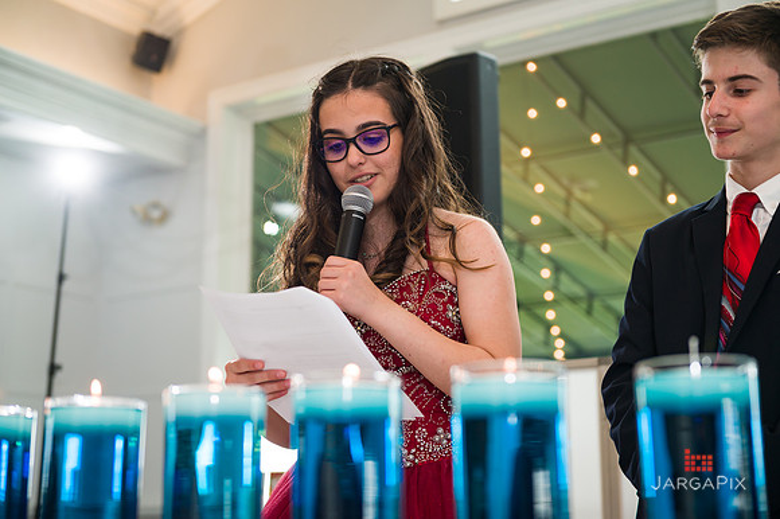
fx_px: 1213
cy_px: 260
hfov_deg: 35.7
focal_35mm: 56
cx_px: 390
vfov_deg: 24.2
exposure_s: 1/200
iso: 400
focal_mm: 56
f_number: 4
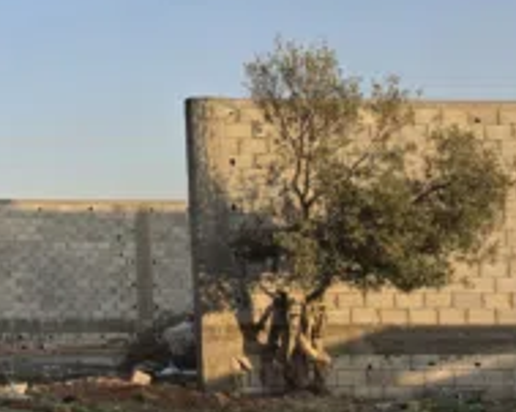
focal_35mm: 76
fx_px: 1160
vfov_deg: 20.1
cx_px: -317
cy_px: 158
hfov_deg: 20.4
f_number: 1.4
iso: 64
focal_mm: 6.5
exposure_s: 1/2843
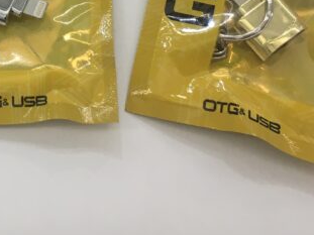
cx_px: -7
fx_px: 762
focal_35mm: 84
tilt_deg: -69.2
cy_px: -43
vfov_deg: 16.8
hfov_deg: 22.3
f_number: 2.2
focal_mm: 4.15
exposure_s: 1/30
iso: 25
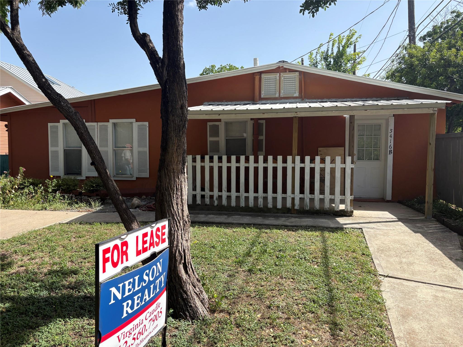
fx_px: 348
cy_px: 174
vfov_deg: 53.1
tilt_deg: -3.1
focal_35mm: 26
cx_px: 232
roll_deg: -0.9
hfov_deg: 67.3
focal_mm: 5.96
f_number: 1.6
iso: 50
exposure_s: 1/1953
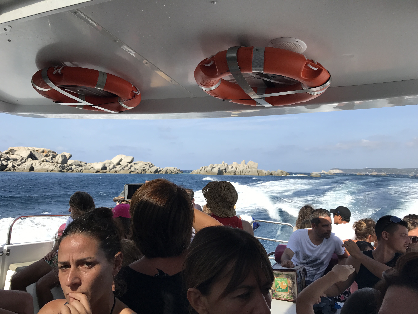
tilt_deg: +3.2
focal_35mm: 28
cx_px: 209
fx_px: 338
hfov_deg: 63.4
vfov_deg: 49.7
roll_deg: -0.5
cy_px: 157
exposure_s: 1/1597
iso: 20
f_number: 1.8
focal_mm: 3.99
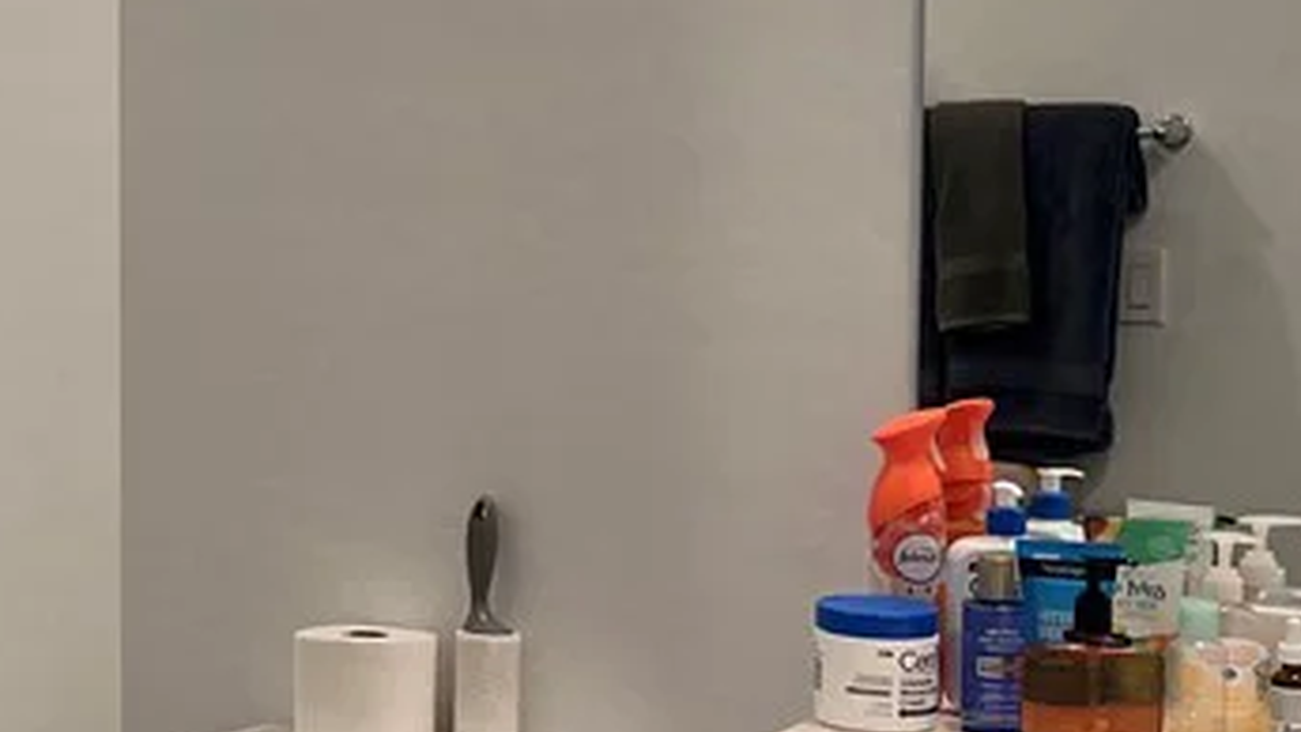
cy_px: 279
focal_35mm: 84
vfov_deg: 14.4
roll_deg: +0.7
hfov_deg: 23.6
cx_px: -162
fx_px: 2898
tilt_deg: -2.5
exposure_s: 1/120
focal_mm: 5.7
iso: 100
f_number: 1.5
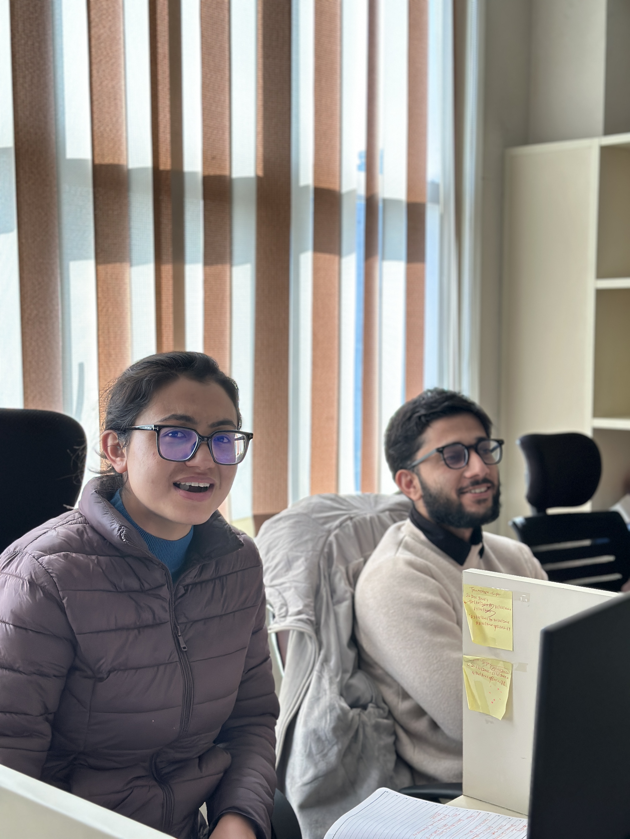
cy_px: 420
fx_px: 1165
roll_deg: -0.6
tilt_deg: -4.4
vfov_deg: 39.7
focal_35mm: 48
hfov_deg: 30.3
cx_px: 315
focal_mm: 6.86
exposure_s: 1/121
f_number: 1.78
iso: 80
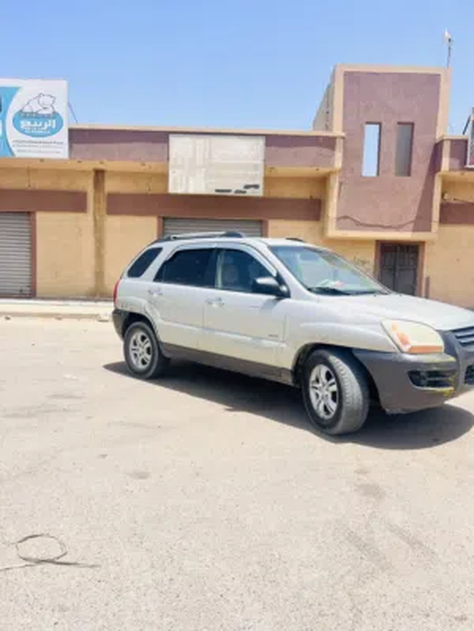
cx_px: 237
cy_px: 316
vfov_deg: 67.3
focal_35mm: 26
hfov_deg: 53.1
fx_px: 475
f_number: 1.5
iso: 50
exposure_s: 1/2915
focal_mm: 5.7
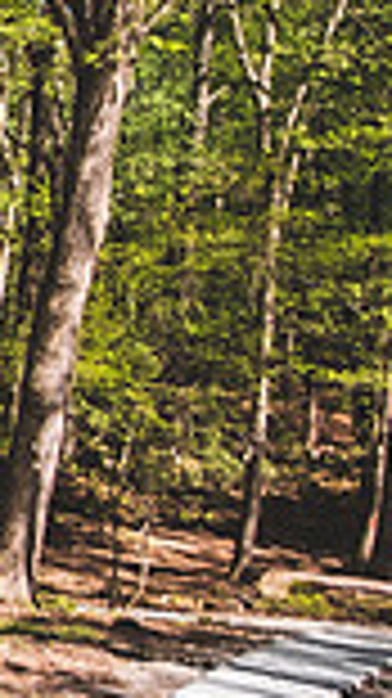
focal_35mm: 55
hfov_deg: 11.2
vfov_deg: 37.9
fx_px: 1018
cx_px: -816
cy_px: 344
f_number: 2.8
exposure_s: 1/400
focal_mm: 14
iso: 100
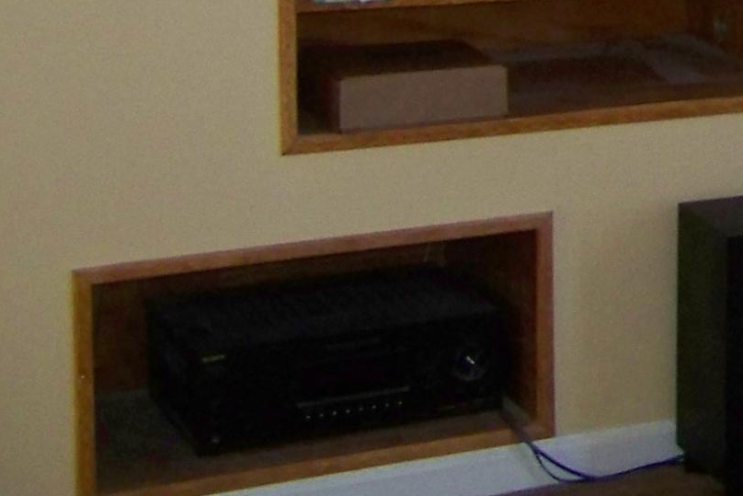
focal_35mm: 139
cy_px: -309
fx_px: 2869
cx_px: 1283
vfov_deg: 9.5
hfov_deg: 13.4
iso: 200
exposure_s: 1/30
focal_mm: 5.85
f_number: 2.8
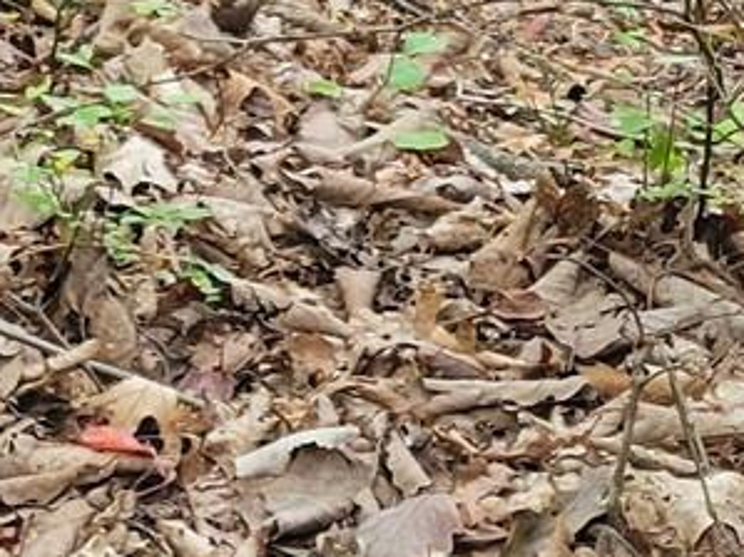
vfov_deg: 8.2
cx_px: -958
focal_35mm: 178
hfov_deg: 9.9
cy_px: -137
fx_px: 3824
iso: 160
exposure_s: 1/120
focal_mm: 5.4
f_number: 1.8
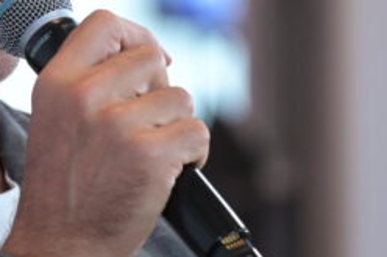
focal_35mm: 872
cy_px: 75
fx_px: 9367
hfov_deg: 2.4
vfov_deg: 1.6
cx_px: 153
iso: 900
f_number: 2.8
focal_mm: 180
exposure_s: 1/400
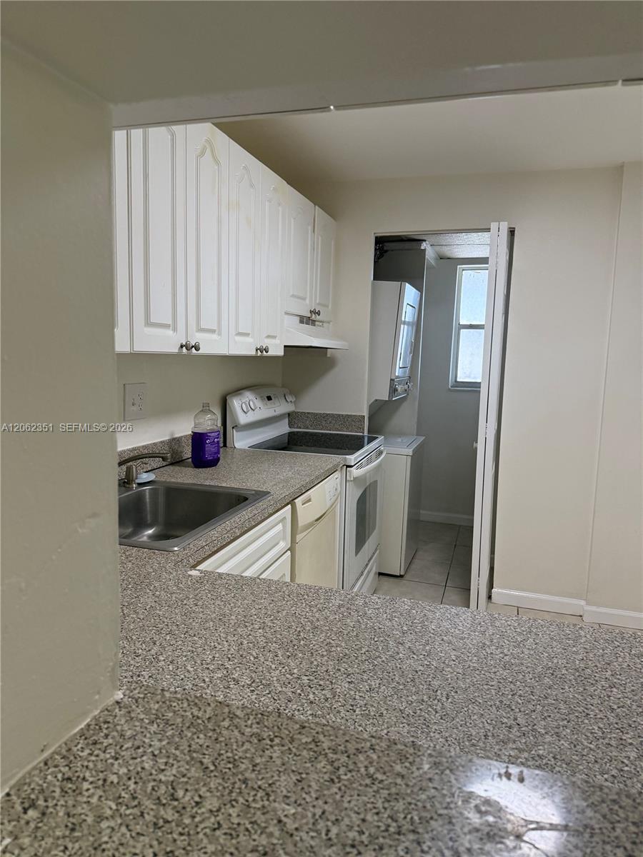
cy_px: 428
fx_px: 594
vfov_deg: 71.6
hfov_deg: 56.8
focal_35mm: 24
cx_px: 322
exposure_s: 1/157
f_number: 1.78
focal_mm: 6.76
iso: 200
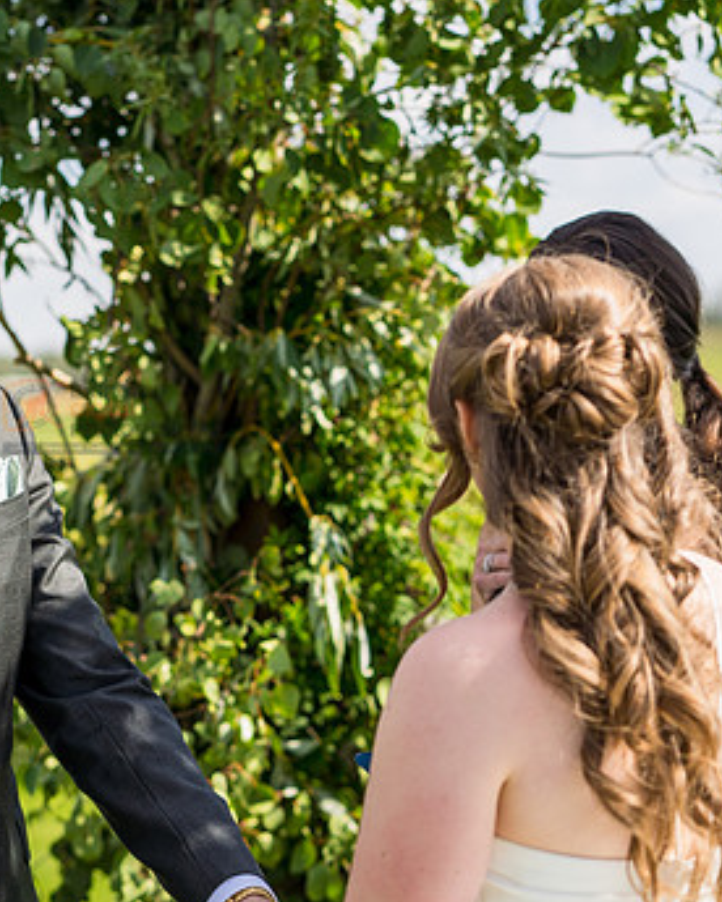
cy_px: 414
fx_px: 3579
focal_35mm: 134
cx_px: 115
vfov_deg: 14.4
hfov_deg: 11.5
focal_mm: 85
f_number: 3.5
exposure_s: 1/1600
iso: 250
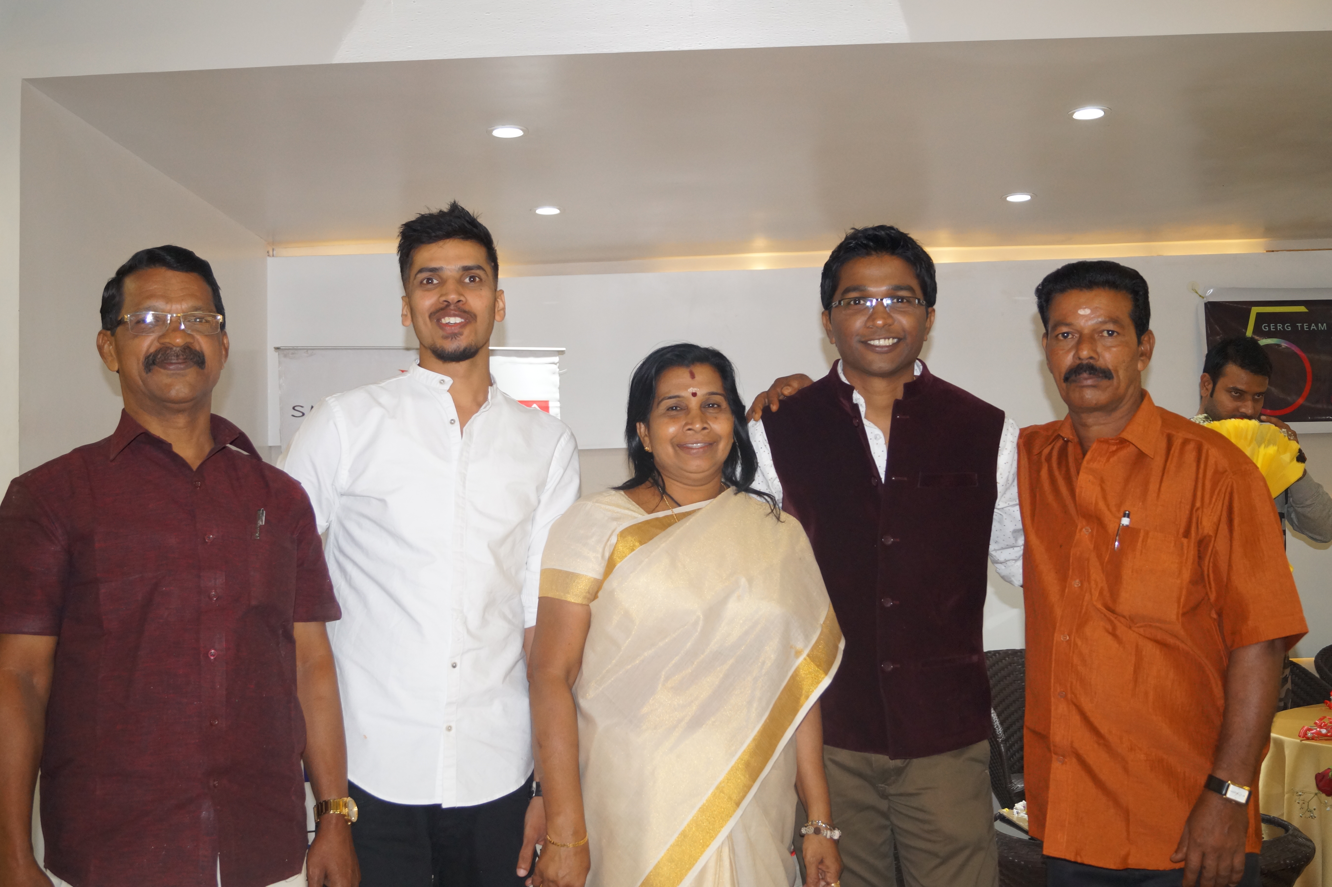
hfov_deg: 49.6
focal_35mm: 39
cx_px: 666
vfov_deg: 34.2
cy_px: 444
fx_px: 1442
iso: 800
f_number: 4
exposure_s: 1/100
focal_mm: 26
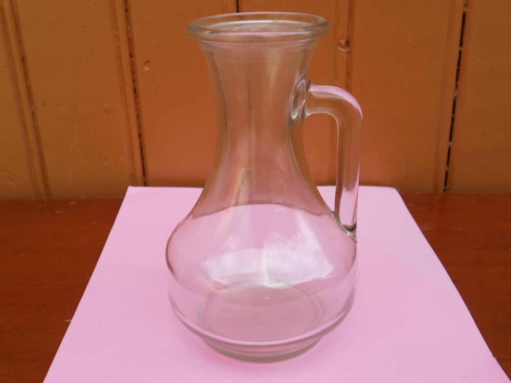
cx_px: 256
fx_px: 576
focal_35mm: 39
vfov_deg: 36.8
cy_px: 192
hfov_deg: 47.9
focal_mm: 6.7
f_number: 3.9
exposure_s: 1/200
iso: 80
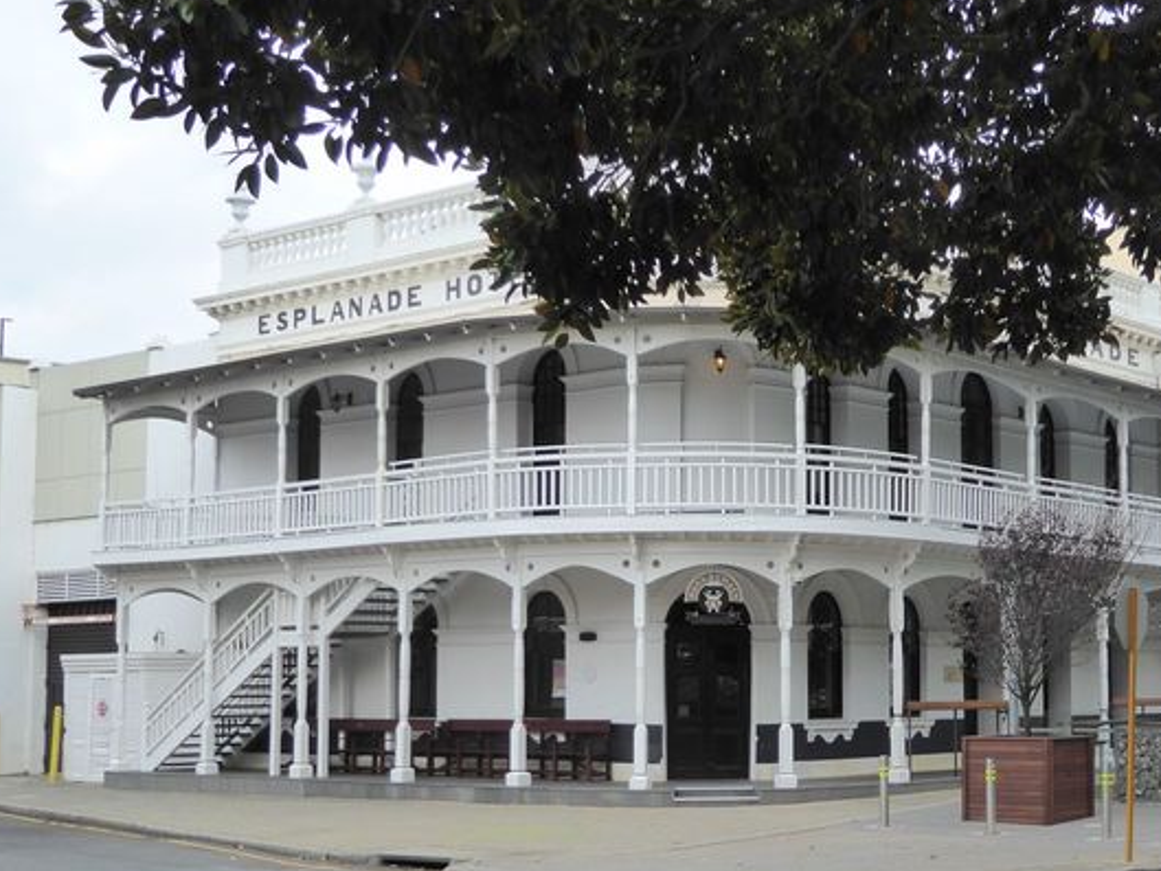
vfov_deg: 24.7
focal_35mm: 59
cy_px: 553
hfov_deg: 32.2
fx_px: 1979
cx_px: 843
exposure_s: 1/160
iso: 160
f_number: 3.7
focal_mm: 6.7
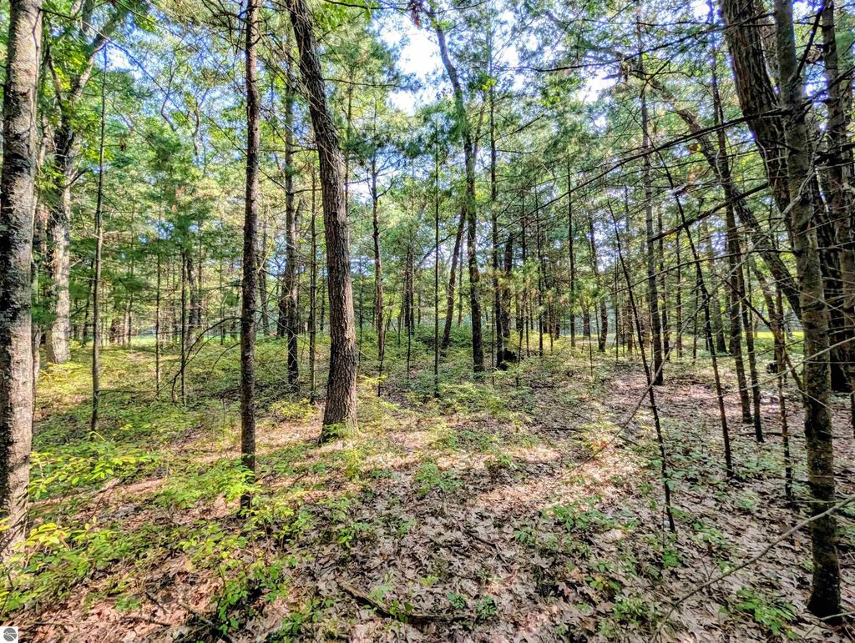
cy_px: 322
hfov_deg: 110.5
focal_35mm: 12
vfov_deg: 94.6
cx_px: 428
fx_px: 297
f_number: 1.7
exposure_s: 1/579
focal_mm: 2.02
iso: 123
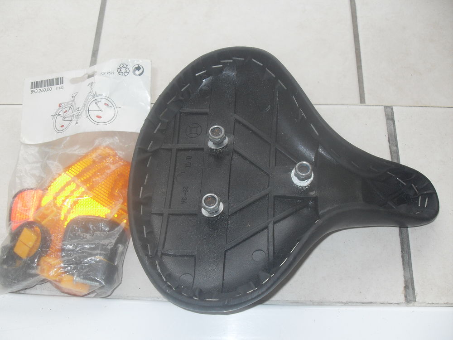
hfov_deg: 50.1
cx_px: 226
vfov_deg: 38.7
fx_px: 484
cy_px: 170
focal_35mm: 37
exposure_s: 1/45
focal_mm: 6.3
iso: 100
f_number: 2.8
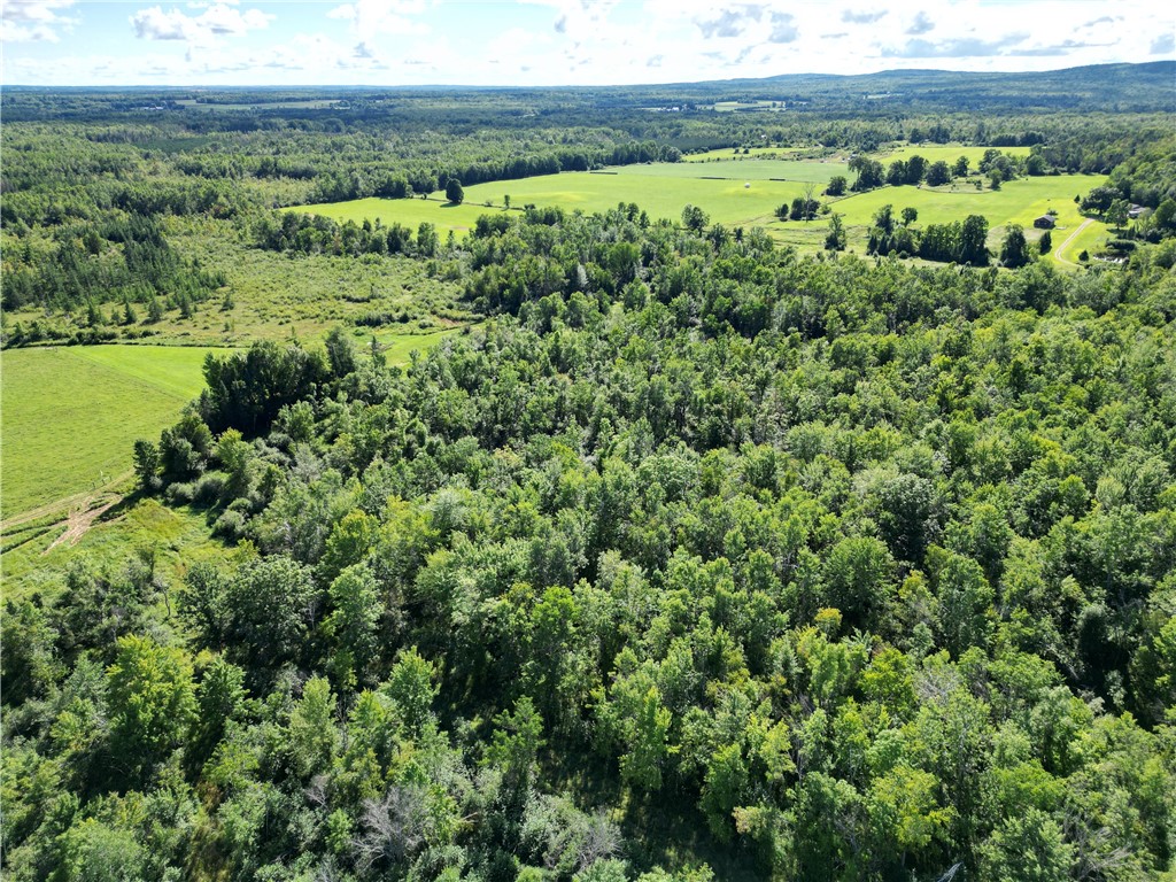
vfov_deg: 56.8
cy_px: 441
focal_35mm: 24
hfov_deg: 71.6
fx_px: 815
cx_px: 588
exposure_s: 1/2000
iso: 110
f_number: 1.7
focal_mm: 6.72
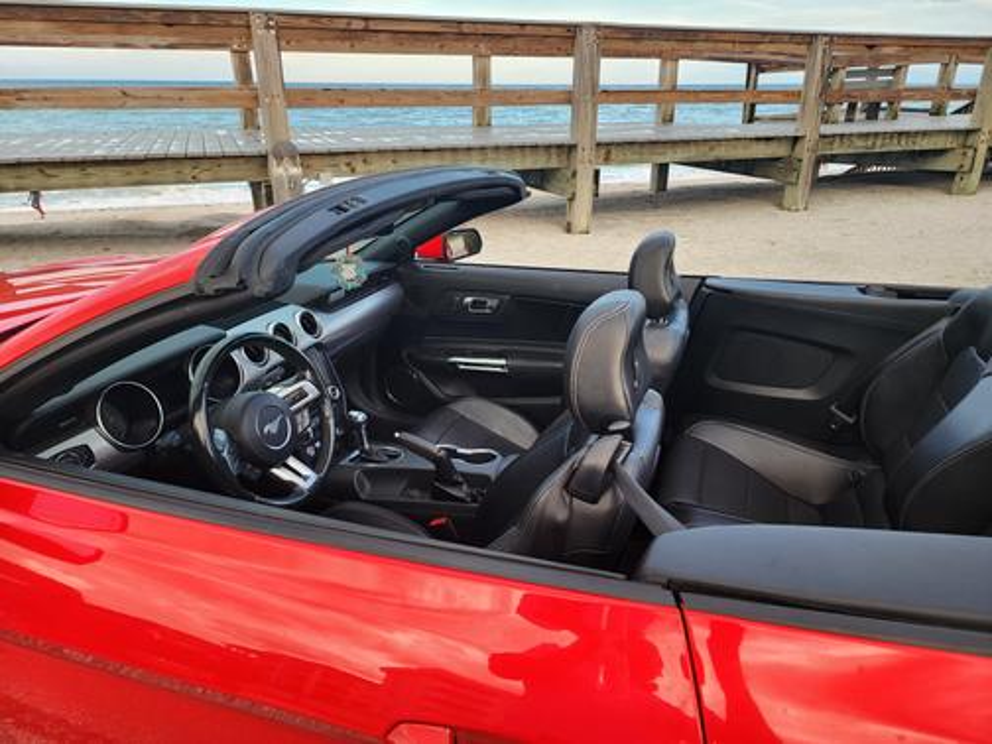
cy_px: 372
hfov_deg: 73.9
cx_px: 496
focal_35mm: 23
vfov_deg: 58.9
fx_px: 659
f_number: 1.8
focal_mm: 6.4
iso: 64
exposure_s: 1/180
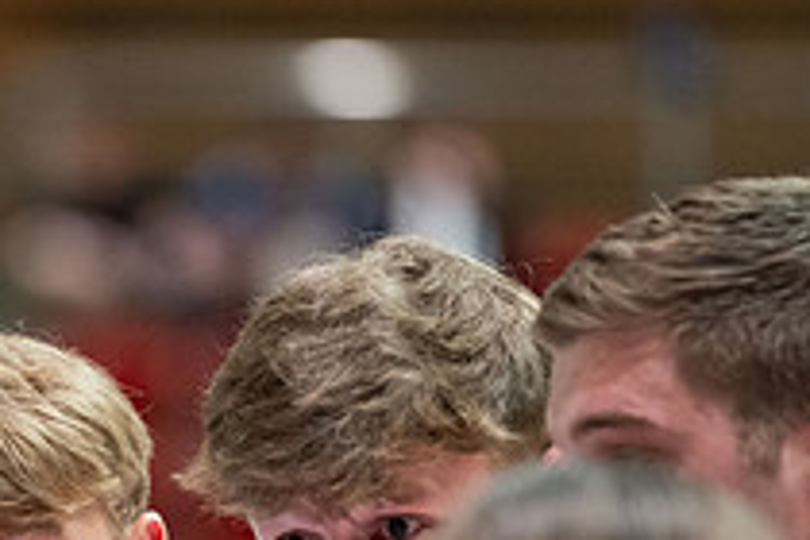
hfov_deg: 3.7
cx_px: 100
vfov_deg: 2.5
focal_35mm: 553
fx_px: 12442
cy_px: 600
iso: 1600
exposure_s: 1/125
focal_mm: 200
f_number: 2.8
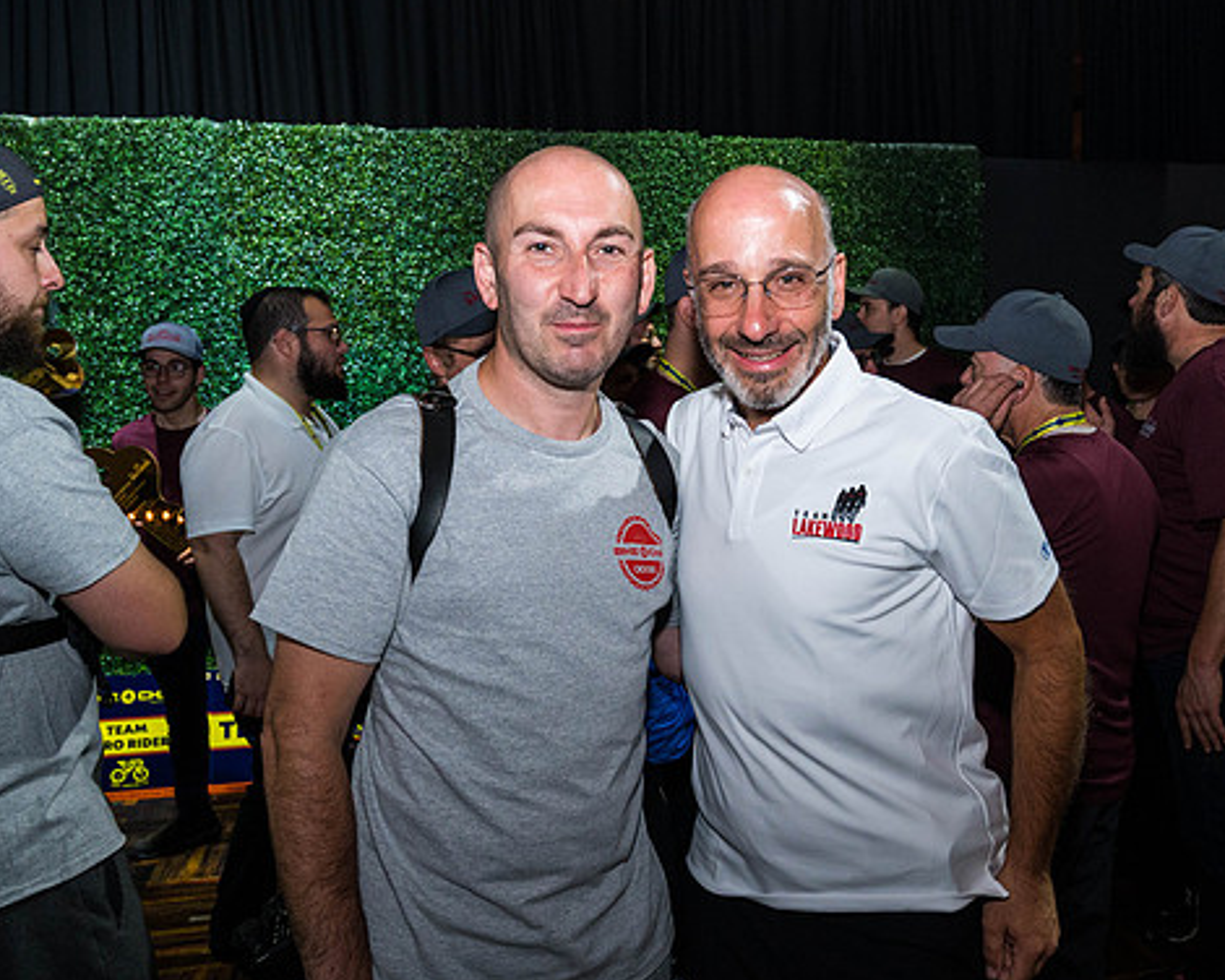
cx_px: 685
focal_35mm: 33
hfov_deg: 54.1
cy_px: 490
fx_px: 1196
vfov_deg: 44.5
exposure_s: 1/160
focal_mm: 28.5
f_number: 5.6
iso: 3200
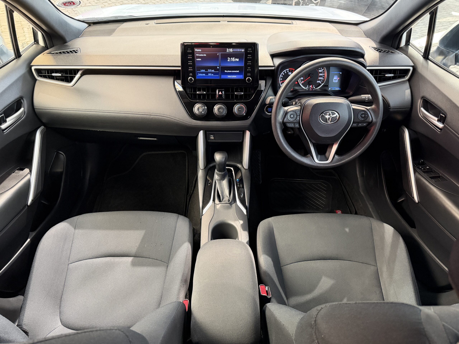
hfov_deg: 71.6
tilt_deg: -40.1
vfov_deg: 56.8
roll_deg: +0.9
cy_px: 172
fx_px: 318
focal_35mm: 24
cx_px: 230
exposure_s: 1/60
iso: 640
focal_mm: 6.76
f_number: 1.78
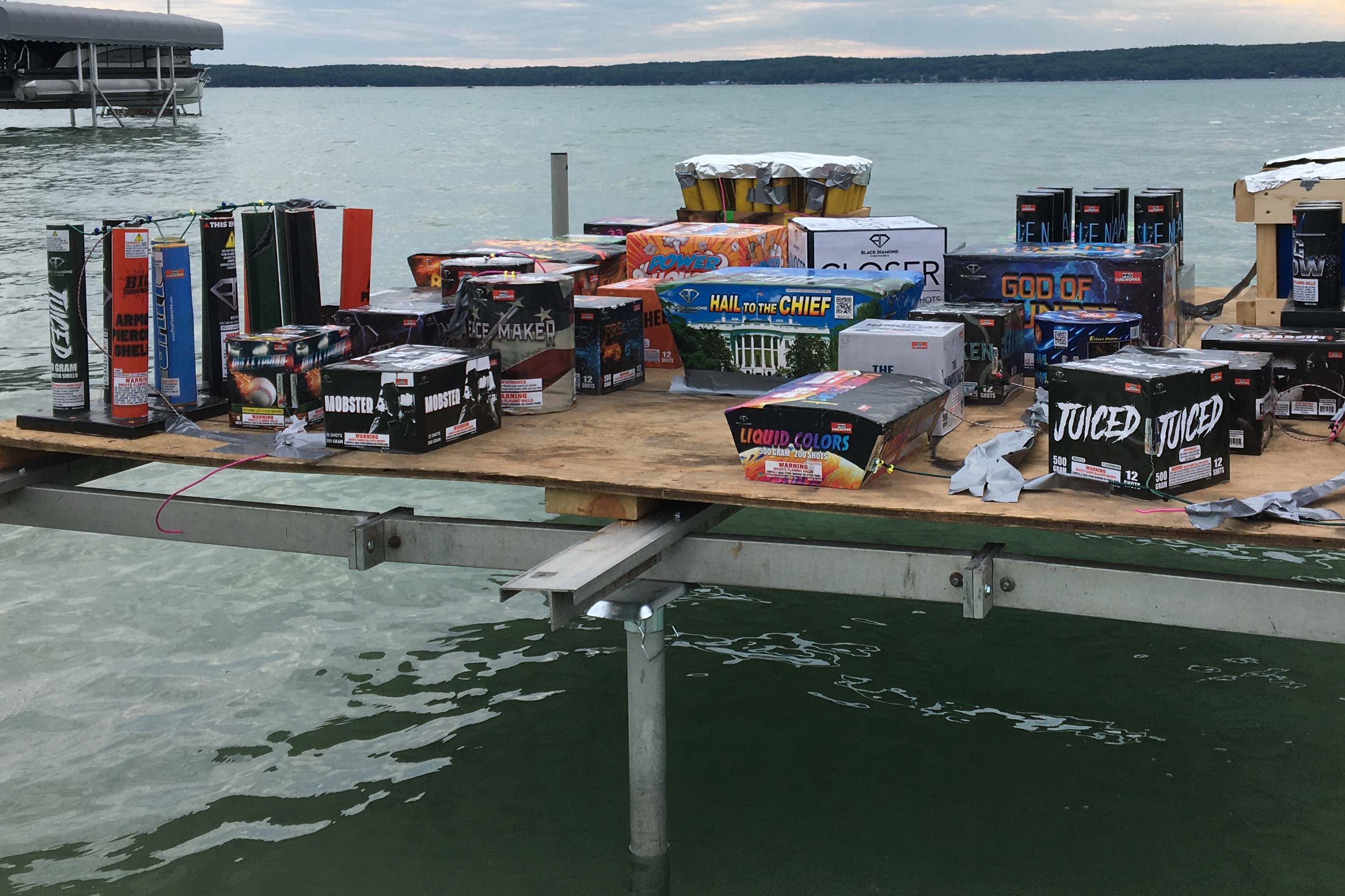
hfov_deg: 45.3
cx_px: 775
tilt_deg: -5.8
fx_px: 1606
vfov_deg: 30.9
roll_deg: +1.0
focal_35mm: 43
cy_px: 275
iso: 25
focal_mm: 4.15
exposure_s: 1/549
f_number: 2.2
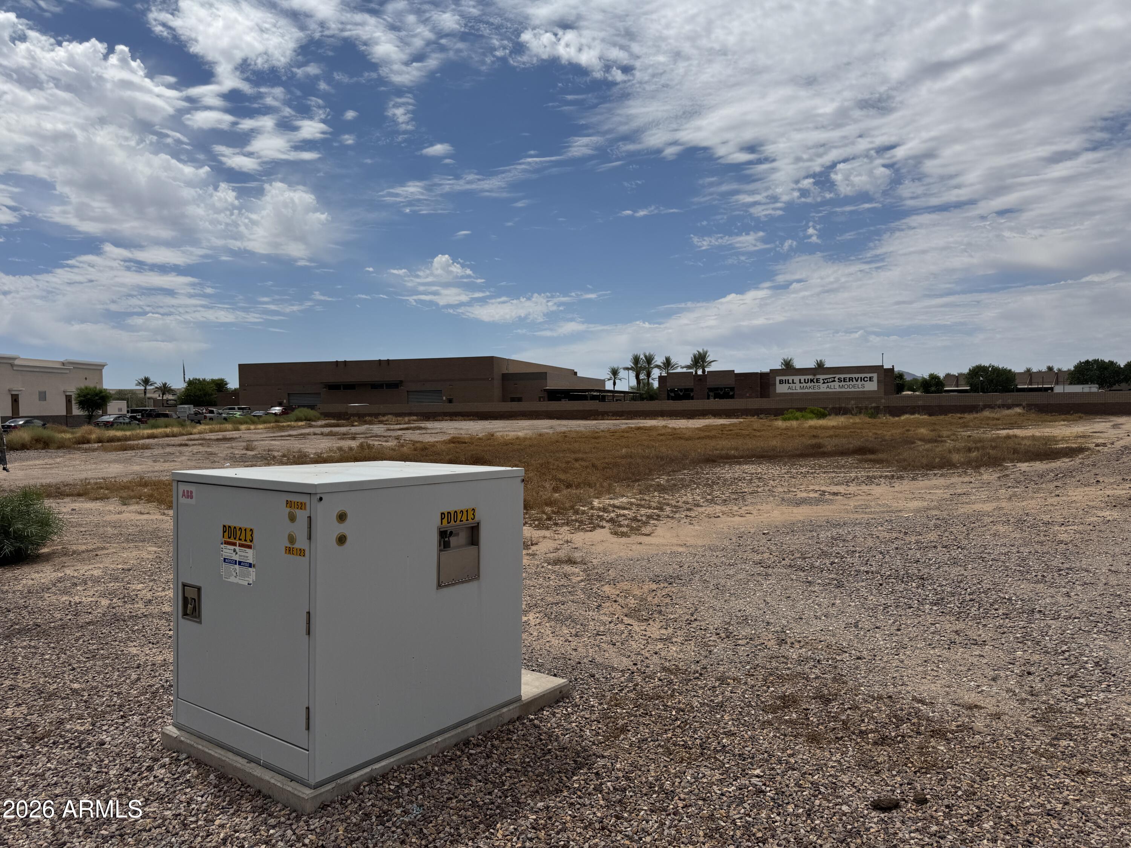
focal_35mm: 24
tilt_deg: -3.1
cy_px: 424
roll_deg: +0.4
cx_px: 566
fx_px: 784
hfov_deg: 71.6
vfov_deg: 56.8
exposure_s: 1/12346
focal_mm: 6.76
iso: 80
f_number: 1.78
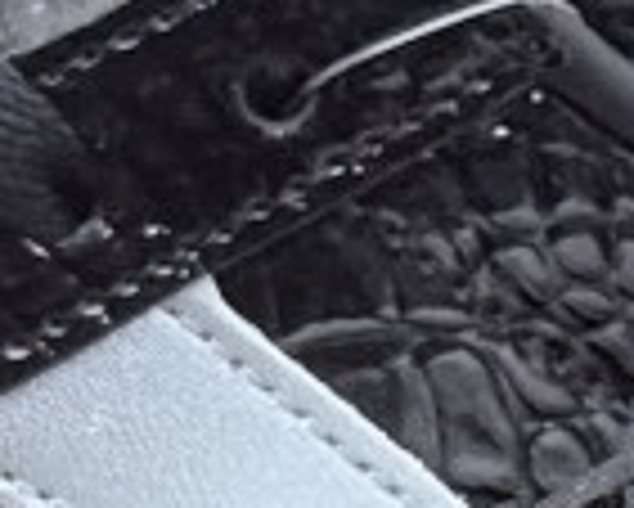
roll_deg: +0.3
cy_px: 342
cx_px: 884
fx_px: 2666
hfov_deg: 13.0
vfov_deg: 10.9
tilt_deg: -25.6
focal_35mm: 142
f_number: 1.78
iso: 64
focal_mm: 6.76
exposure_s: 1/553
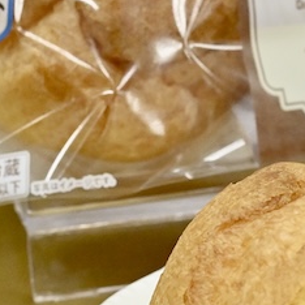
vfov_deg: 8.0
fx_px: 2173
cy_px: 148
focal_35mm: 218
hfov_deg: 8.0
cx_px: 362
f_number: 10
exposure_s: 1/200
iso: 6400
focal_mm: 60
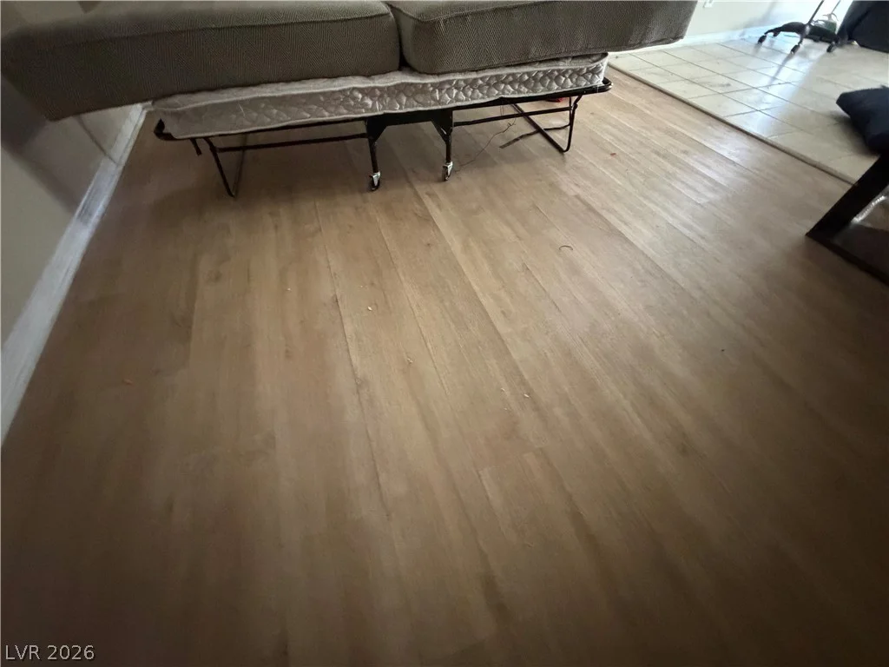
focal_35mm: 14
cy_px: 334
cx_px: 444
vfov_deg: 85.7
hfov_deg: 102.1
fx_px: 360
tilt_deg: -53.0
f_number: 2.2
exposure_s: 1/40
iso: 1600
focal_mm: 2.22
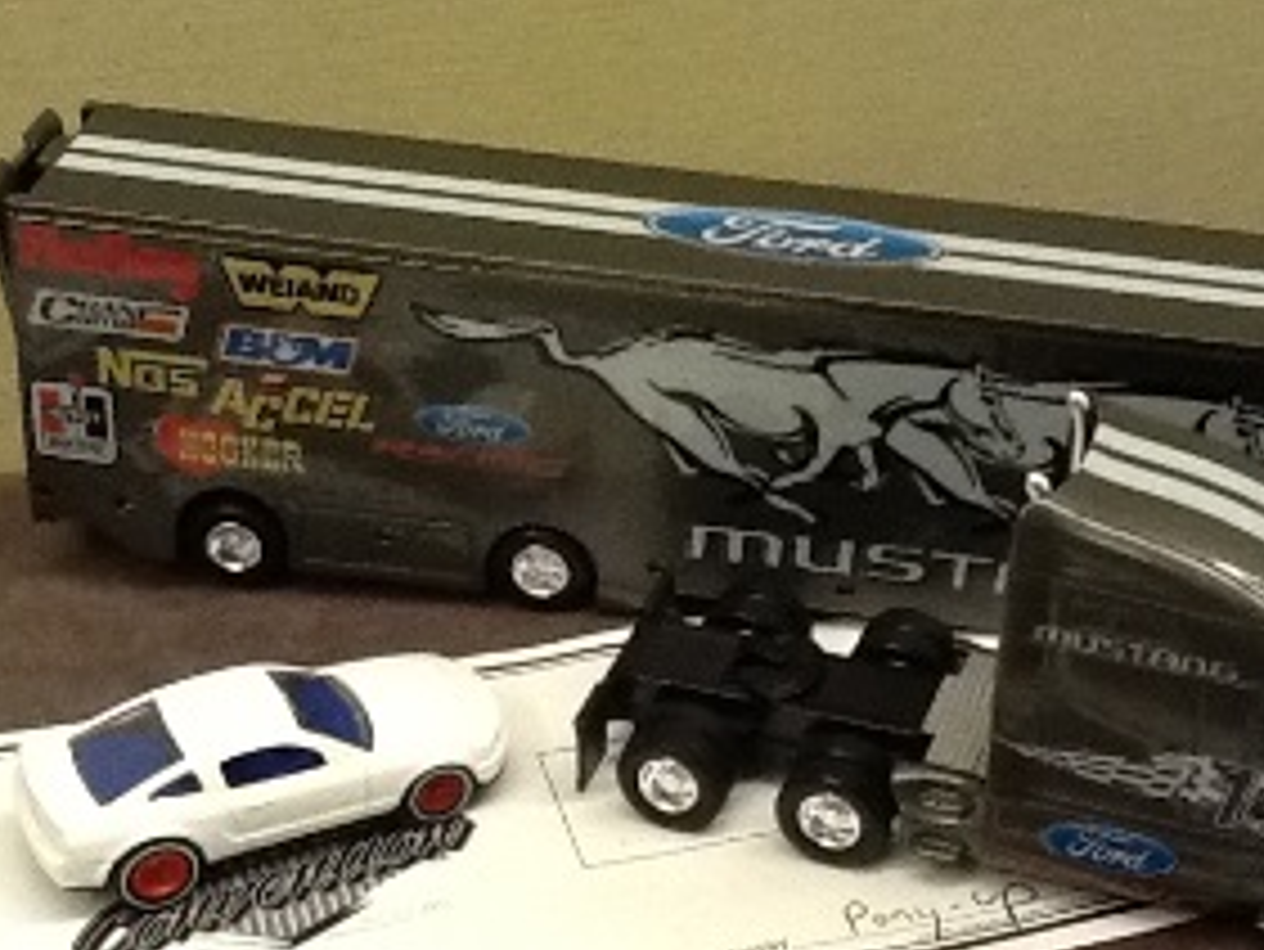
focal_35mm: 71
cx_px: 825
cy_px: 567
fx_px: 2594
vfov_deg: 20.7
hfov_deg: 27.3
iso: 250
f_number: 2.4
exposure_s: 1/30
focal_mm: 2.03
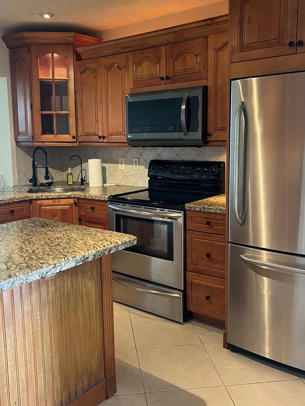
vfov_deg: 55.3
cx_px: 143
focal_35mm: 33
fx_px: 388
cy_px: 189
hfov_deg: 42.9
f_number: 1.5
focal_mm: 5.7
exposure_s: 1/60
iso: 200
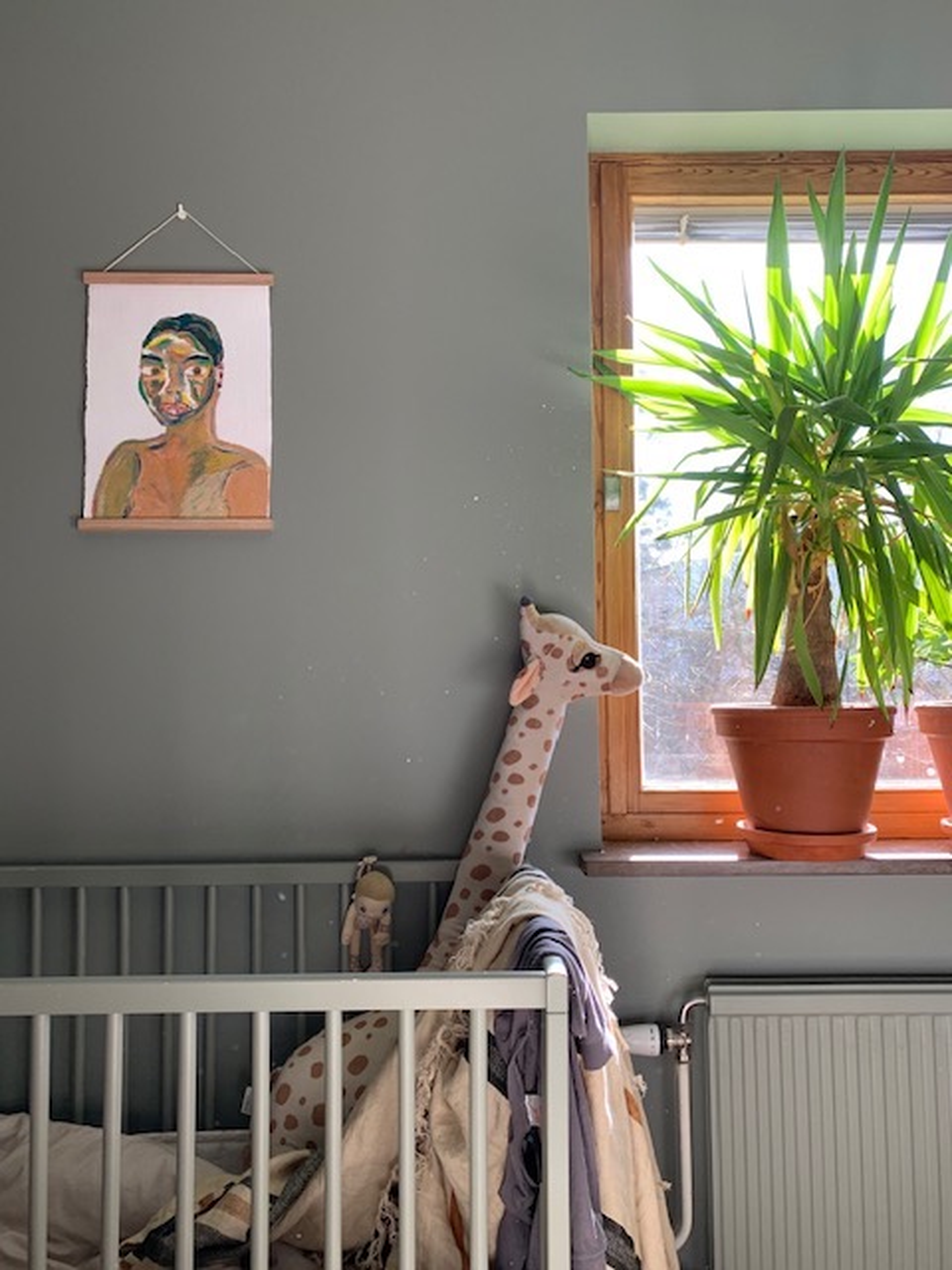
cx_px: 476
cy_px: 635
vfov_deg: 67.3
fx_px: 953
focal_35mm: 26
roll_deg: +0.2
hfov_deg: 53.1
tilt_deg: +3.4
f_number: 1.8
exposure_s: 1/121
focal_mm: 4.25
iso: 32
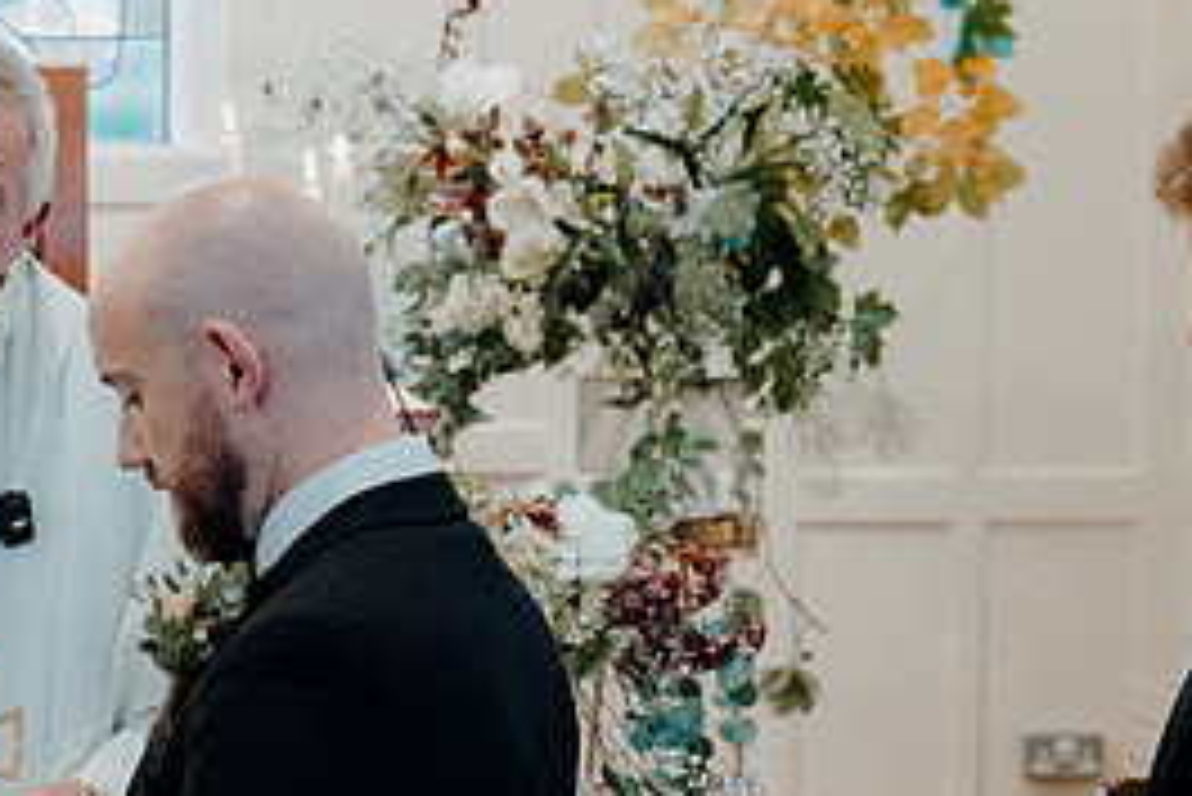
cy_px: 749
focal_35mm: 140
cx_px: 157
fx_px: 4638
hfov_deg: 14.5
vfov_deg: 9.8
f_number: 3.5
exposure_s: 1/160
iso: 2500
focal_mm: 43
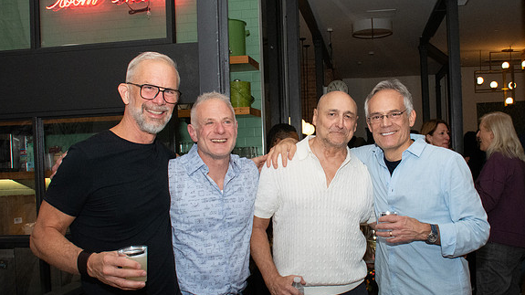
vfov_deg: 31.9
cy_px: 168
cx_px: 305
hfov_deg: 53.8
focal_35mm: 37
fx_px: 515
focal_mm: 18
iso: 5000
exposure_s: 1/160
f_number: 11
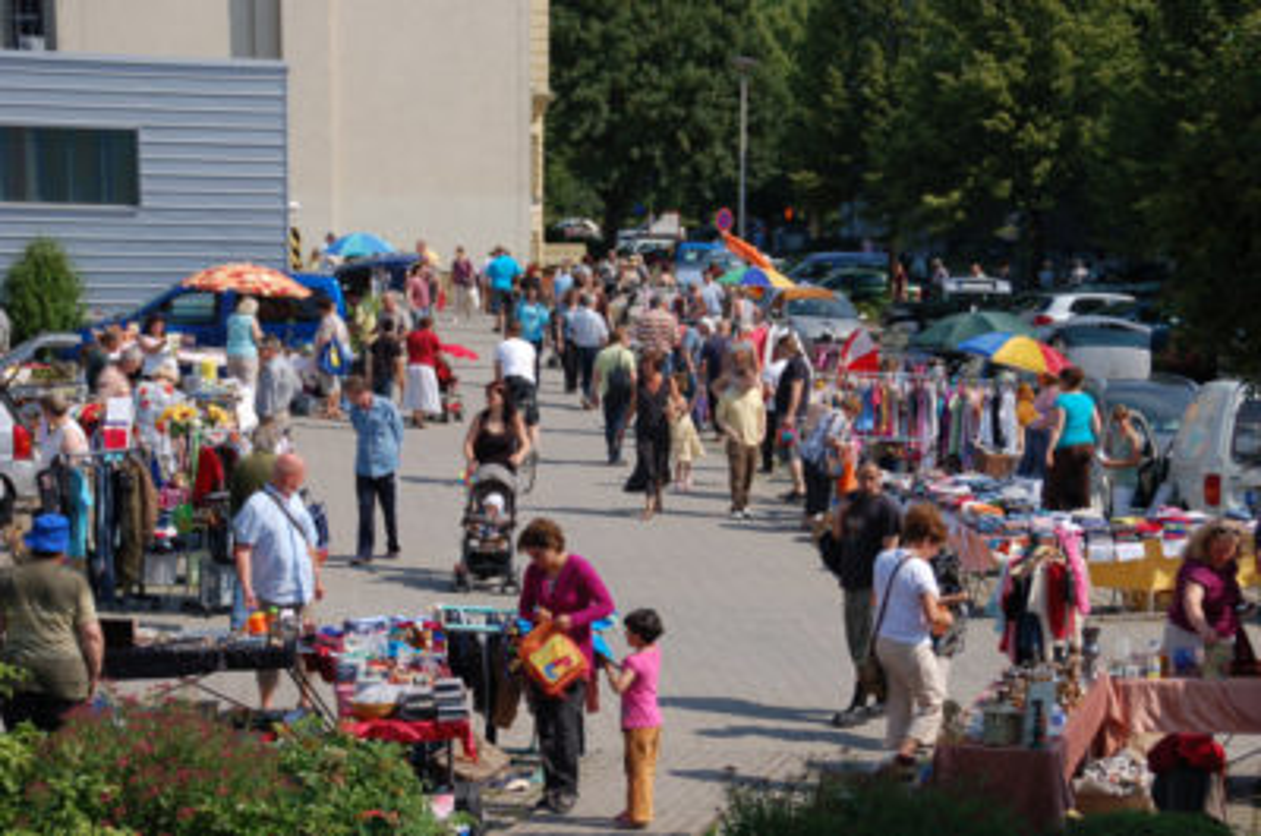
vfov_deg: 16.2
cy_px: 418
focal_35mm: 84
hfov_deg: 24.2
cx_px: 630
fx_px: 2936
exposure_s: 1/800
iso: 200
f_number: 7.1
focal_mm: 56
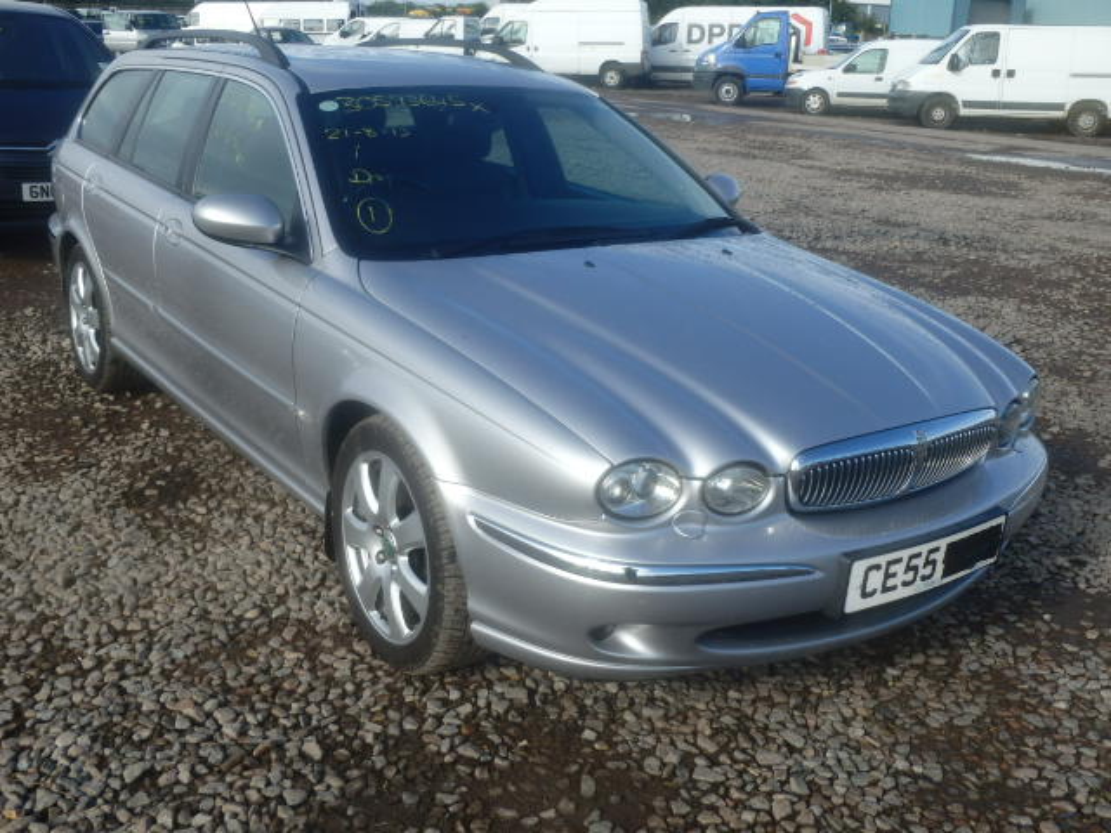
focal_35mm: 36
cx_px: 556
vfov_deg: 39.7
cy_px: 416
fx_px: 1155
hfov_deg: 51.4
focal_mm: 6.4
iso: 125
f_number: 4.5
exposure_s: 1/500
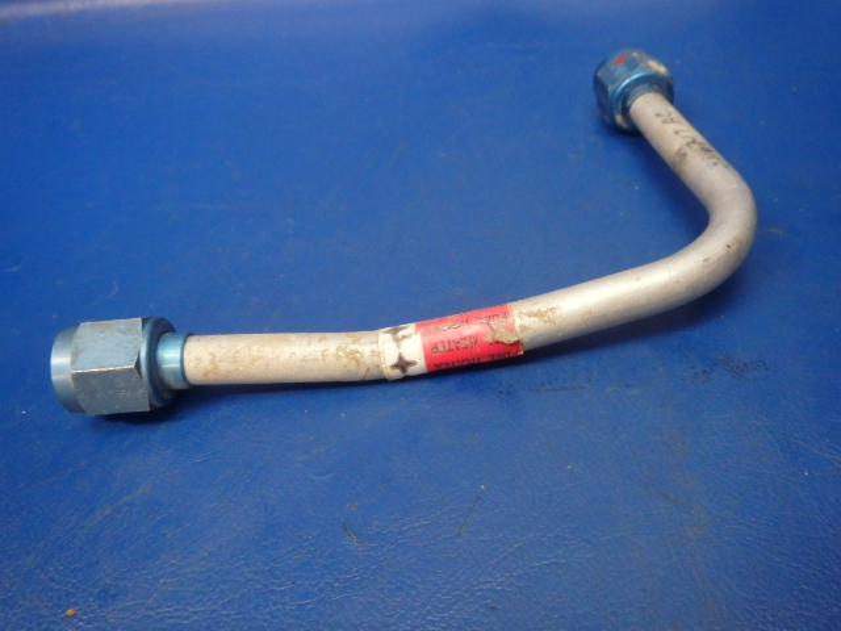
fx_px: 680
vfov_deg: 49.7
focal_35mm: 28
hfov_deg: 63.4
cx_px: 420
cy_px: 316
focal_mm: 5
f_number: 3.9
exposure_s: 1/30
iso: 800
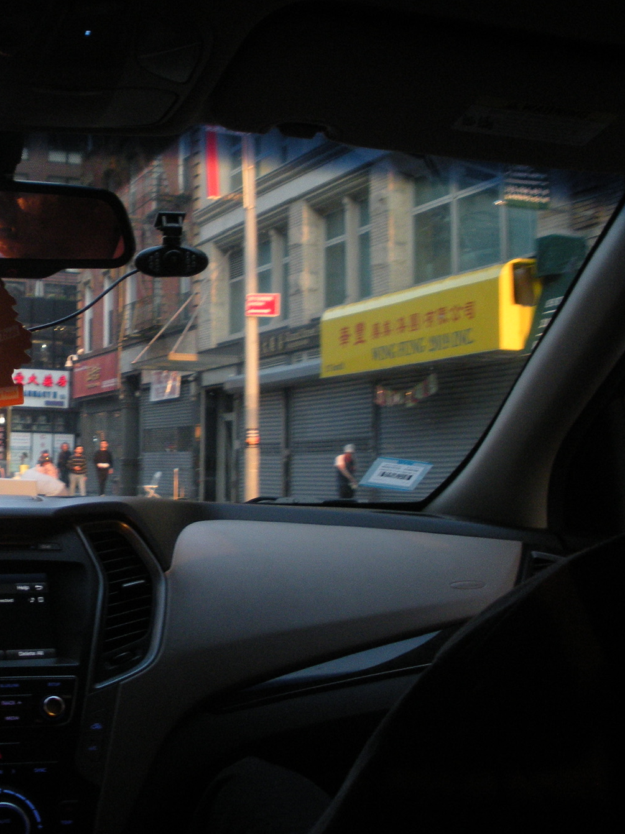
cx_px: 63
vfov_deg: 34.9
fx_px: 1325
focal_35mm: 55
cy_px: 378
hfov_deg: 25.7
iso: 188
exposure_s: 1/69
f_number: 3.5
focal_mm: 6.3
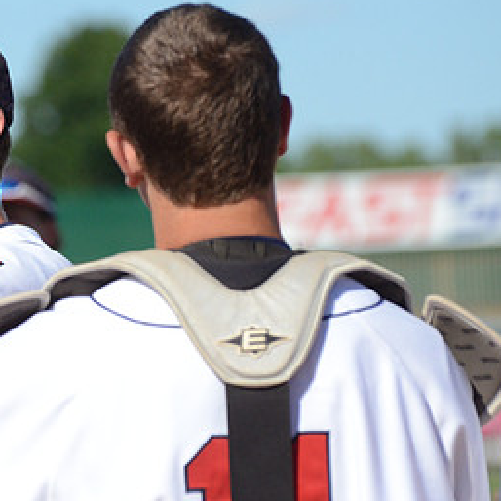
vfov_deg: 3.7
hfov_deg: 3.7
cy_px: 269
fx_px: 7744
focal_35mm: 473
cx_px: -47
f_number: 5
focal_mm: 165
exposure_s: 1/8000
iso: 1000
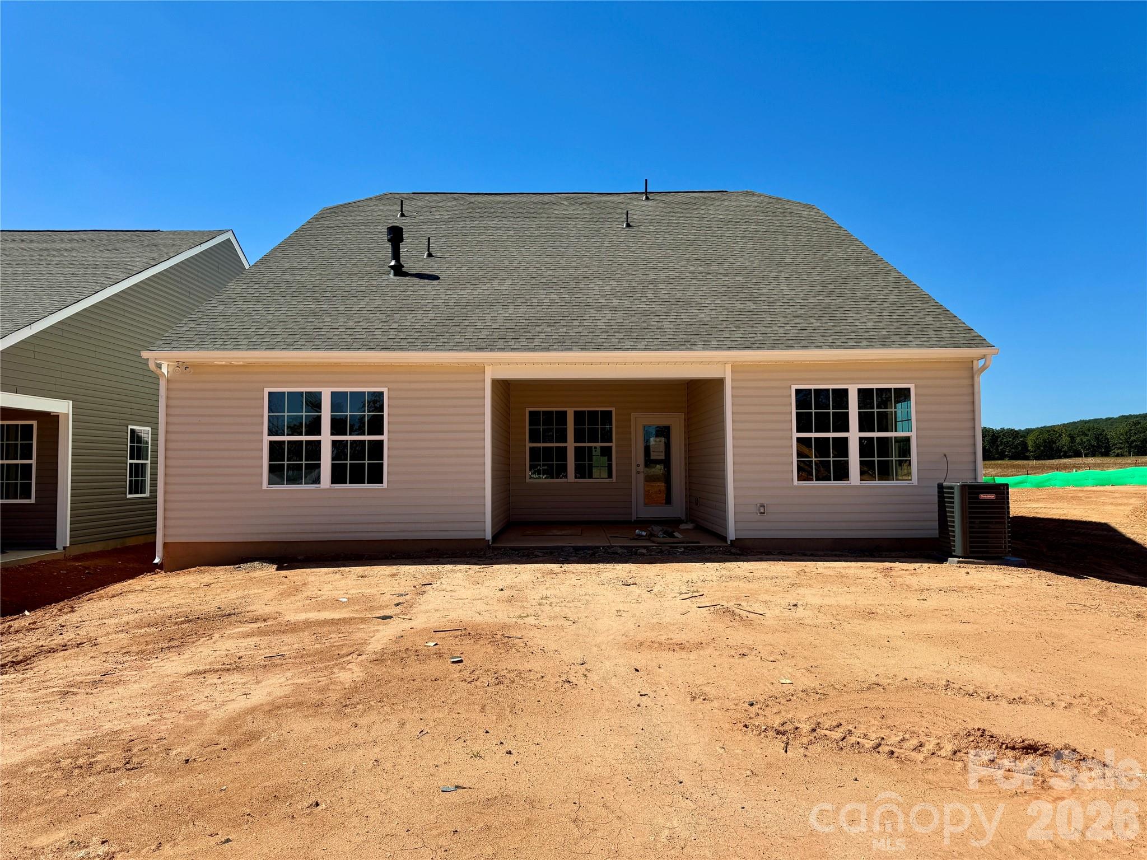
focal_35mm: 24
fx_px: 795
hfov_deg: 71.6
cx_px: 574
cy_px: 430
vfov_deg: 56.8
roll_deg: -0.1
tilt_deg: +2.2
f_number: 1.78
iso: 80
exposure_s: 1/7092
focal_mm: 6.76
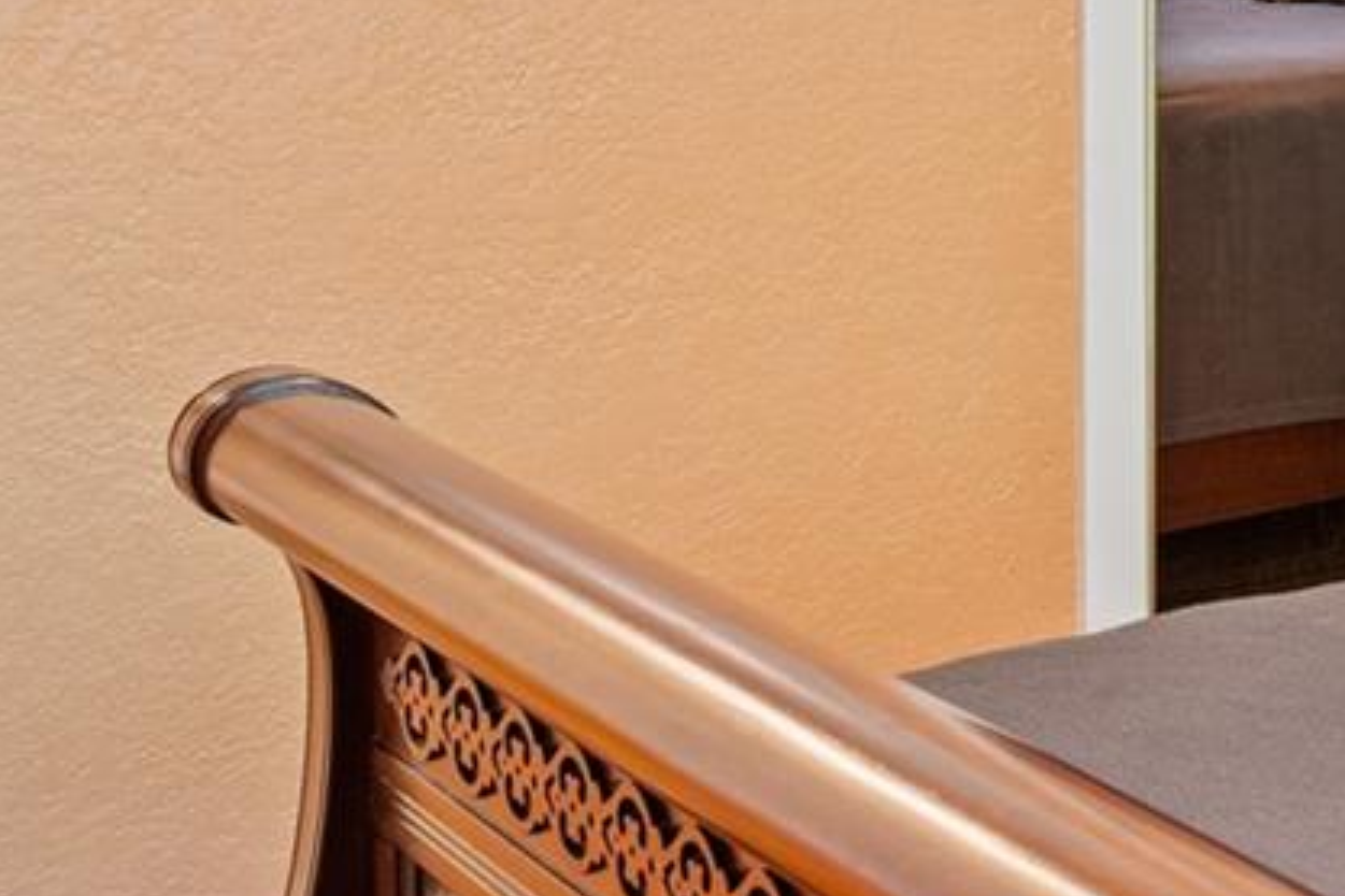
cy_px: -332
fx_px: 3437
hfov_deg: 18.2
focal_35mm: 92
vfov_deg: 14.2
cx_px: 2309
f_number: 8
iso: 400
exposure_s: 1.6
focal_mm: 16
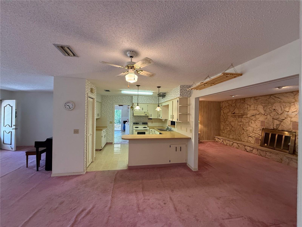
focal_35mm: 14
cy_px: 114
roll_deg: -1.4
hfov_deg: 102.1
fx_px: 122
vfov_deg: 85.7
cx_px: 151
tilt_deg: +0.3
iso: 250
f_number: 2.2
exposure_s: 1/120
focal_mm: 2.22
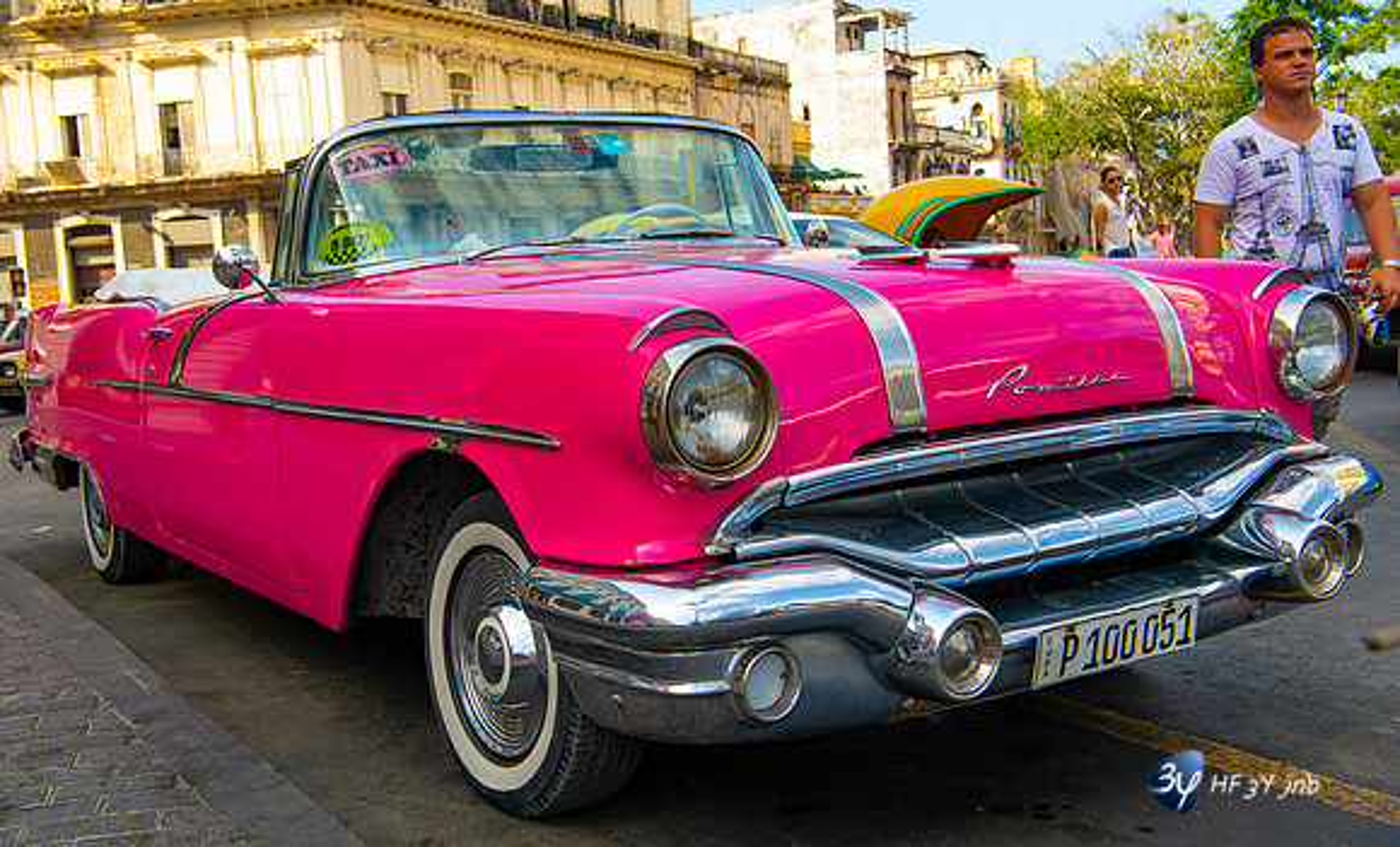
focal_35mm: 41
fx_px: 1540
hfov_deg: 48.9
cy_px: 398
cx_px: 670
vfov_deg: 30.7
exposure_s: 1/160
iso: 100
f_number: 6.3
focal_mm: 38
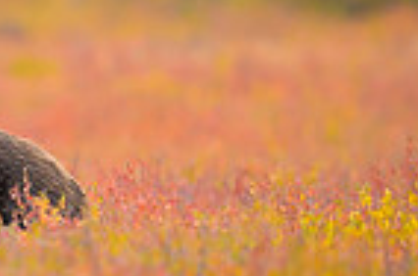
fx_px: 30156
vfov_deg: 0.5
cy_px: 51
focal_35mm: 2603
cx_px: -320
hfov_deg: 0.8
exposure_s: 1/1000
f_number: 4
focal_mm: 560
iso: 1250
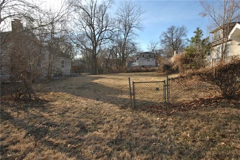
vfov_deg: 63.2
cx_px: 120
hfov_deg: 85.4
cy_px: 80
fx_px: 130
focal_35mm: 20
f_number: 6.3
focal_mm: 13
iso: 100
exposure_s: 1/160
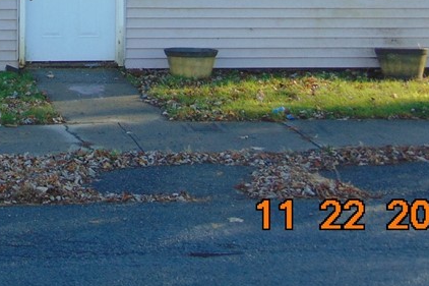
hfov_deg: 18.8
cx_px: 17
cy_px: -95
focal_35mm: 106
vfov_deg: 12.5
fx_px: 1263
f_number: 3.3
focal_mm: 7.6
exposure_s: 1/250
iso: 80
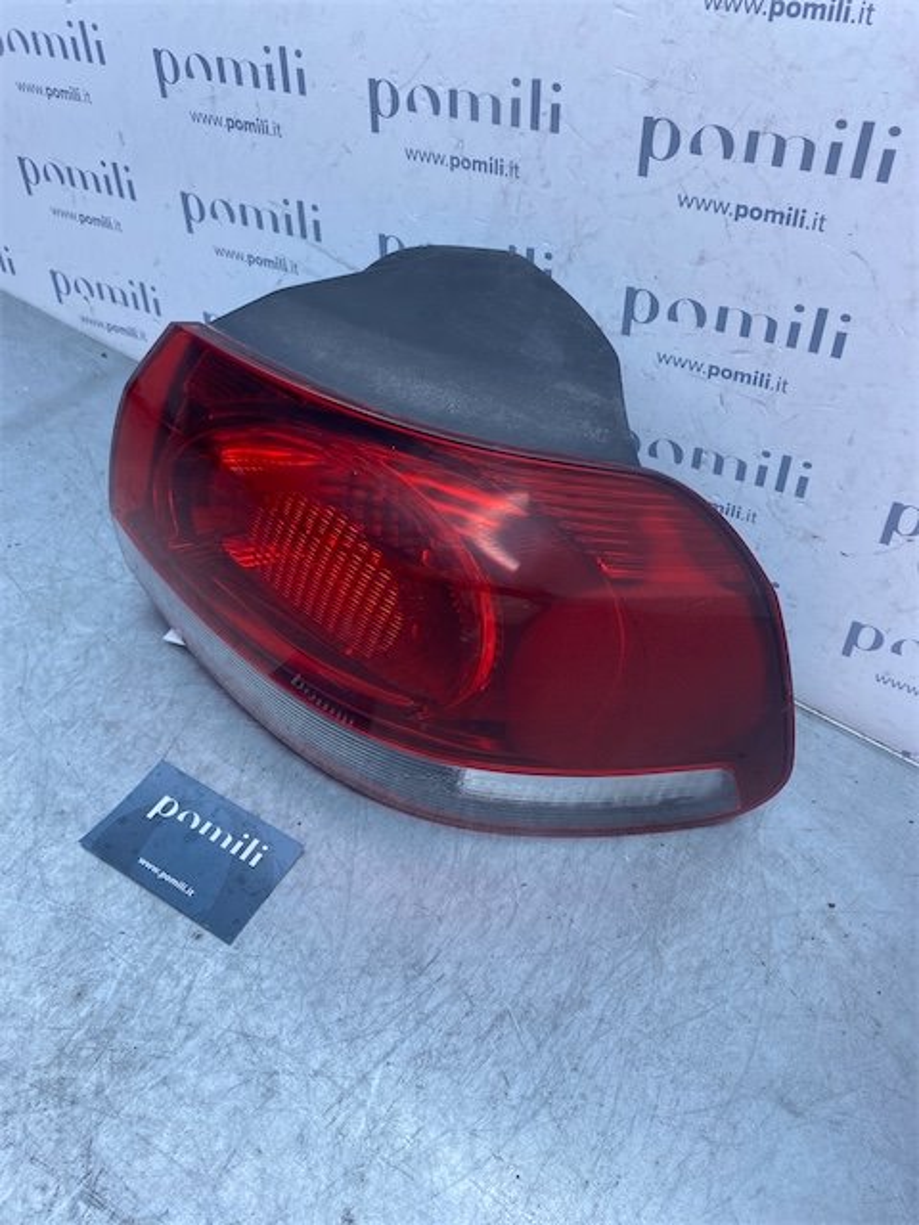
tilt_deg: -45.3
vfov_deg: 67.3
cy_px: 612
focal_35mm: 26
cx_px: 460
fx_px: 920
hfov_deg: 53.1
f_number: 1.8
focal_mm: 4.25
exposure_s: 1/762
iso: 32
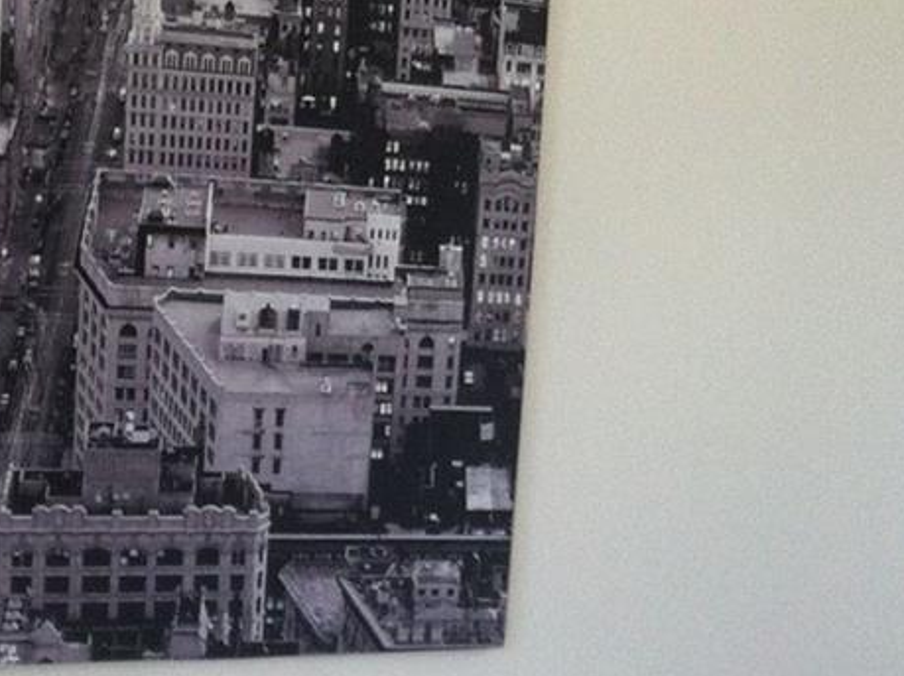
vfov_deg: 11.8
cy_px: 859
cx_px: -473
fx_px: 3182
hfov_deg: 14.9
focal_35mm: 122
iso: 80
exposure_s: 1/30
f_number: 2.8
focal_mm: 3.85
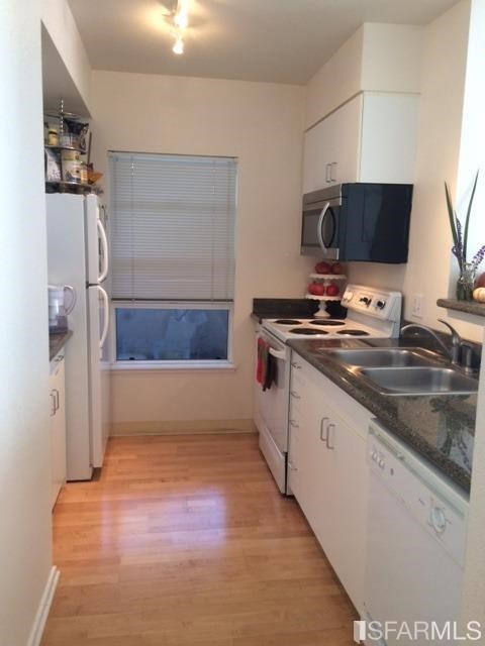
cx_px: 242
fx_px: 542
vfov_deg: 61.7
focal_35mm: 29
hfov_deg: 48.2
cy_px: 323
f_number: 2.2
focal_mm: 4.15
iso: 100
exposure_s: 1/30
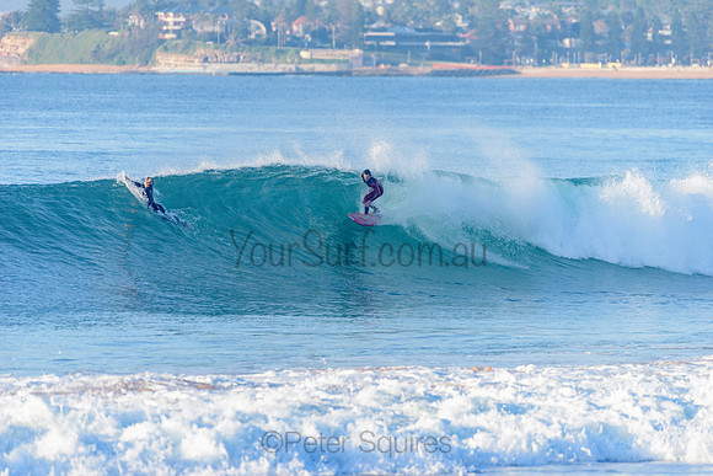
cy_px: 238
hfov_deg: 4.1
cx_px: 356
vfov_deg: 2.8
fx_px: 9905
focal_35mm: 500
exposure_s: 1/2000
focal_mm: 500
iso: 400
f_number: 5.6
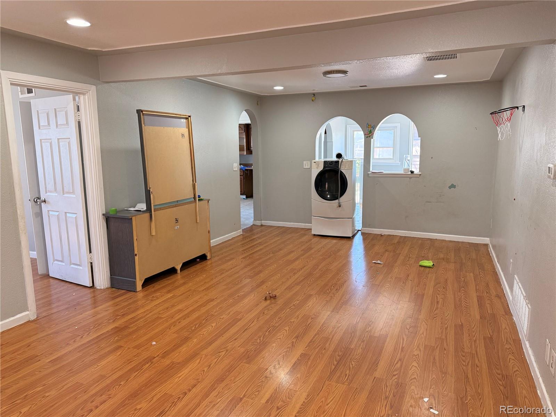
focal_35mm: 24
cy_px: 208
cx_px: 278
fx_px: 385
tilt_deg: -7.9
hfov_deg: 71.6
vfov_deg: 56.8
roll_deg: +0.3
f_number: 1.78
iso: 320
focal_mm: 6.76
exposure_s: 1/120
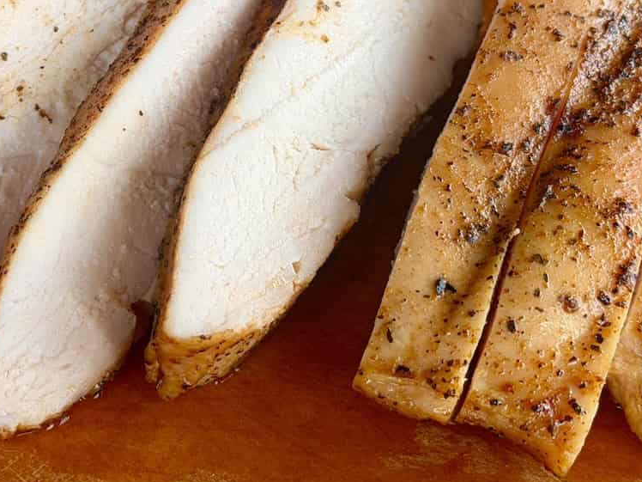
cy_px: 111
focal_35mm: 77
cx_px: 231
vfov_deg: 19.0
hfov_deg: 25.2
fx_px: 1428
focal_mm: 6.8
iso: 64
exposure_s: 1/316
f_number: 1.8
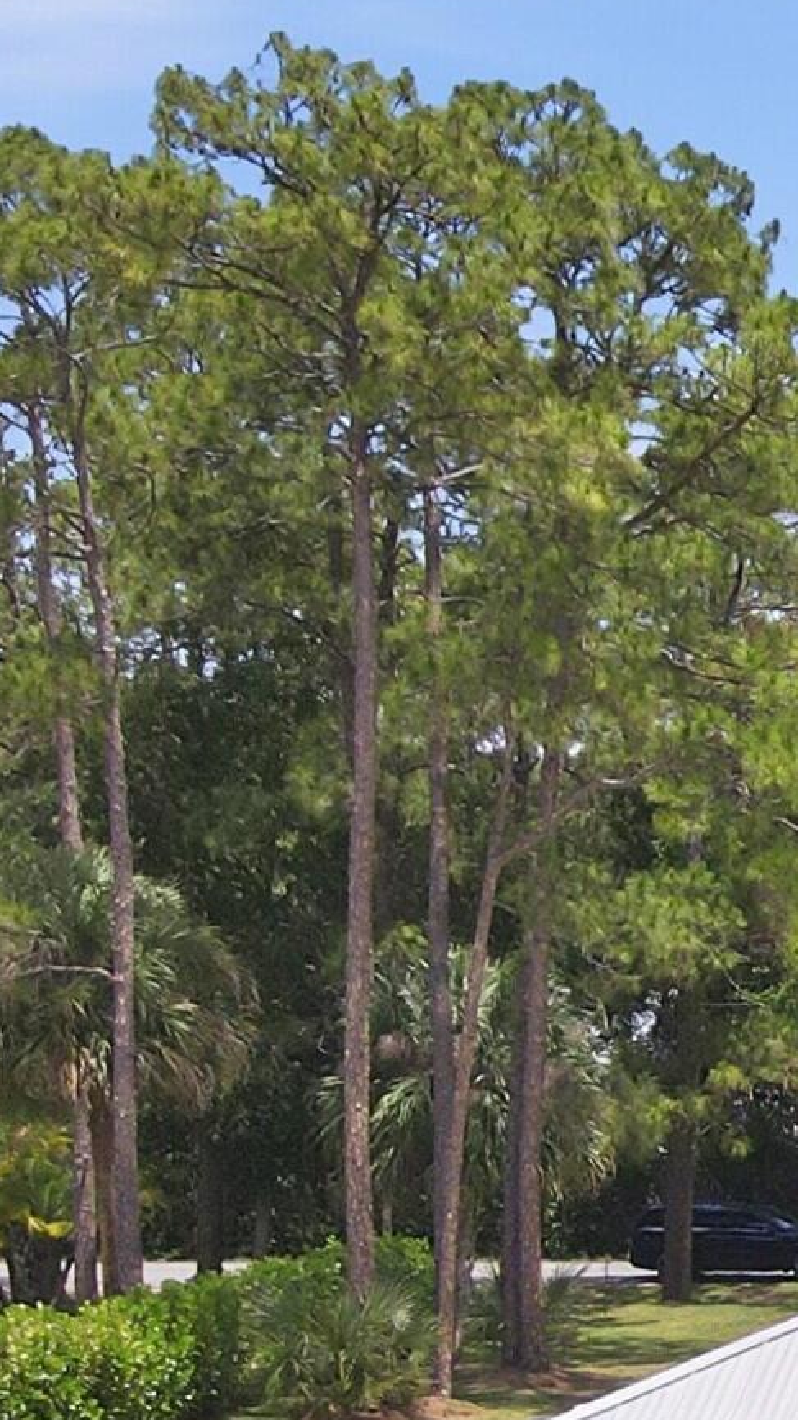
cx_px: 1848
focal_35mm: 87
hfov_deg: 11.7
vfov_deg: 24.0
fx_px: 3273
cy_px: 1202
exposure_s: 1/15
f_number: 2.8
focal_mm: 4.5
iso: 120
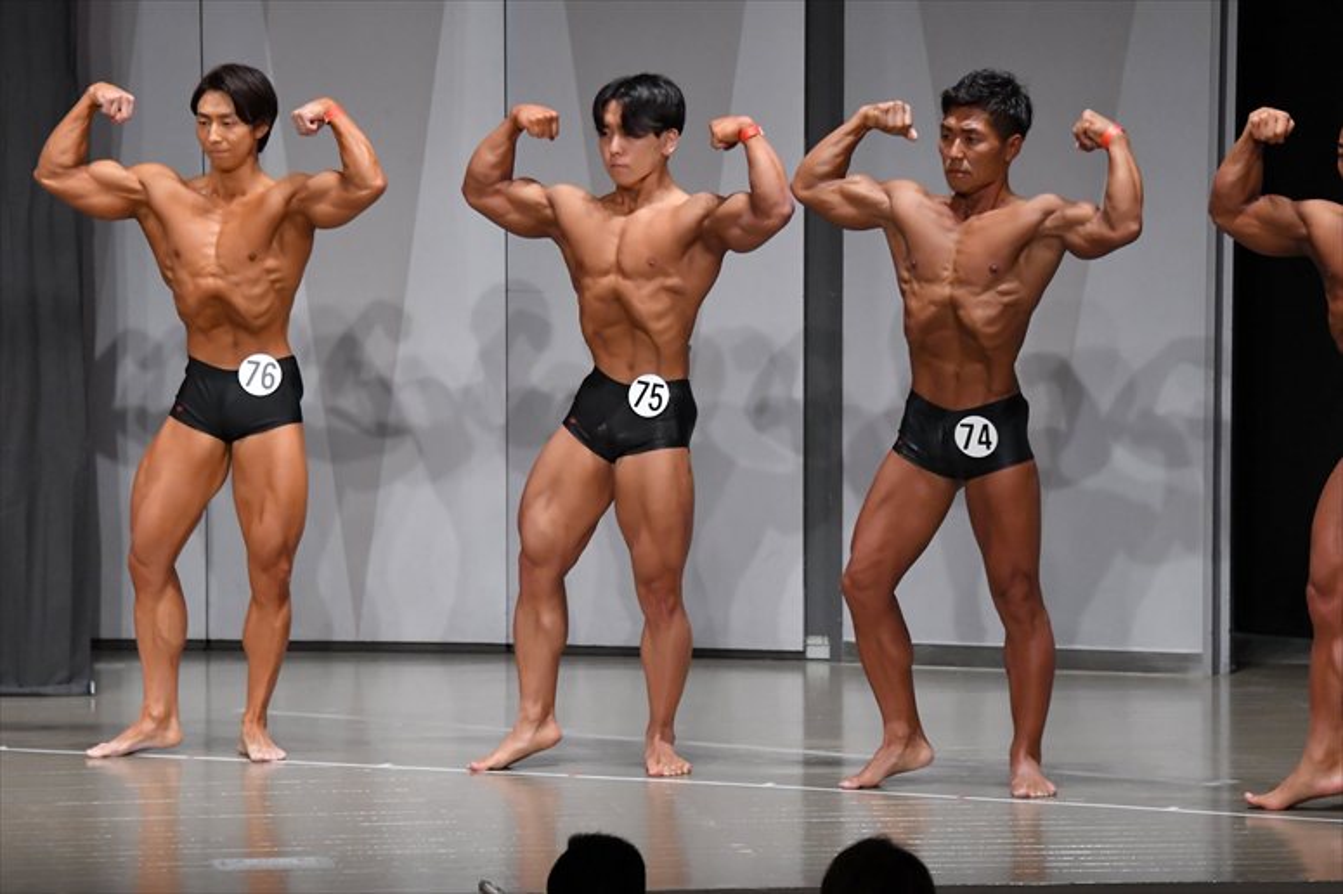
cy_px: 447
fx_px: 7532
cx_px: 672
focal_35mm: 202
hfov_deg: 10.2
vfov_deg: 6.8
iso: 5000
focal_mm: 135
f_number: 5.6
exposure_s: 1/400
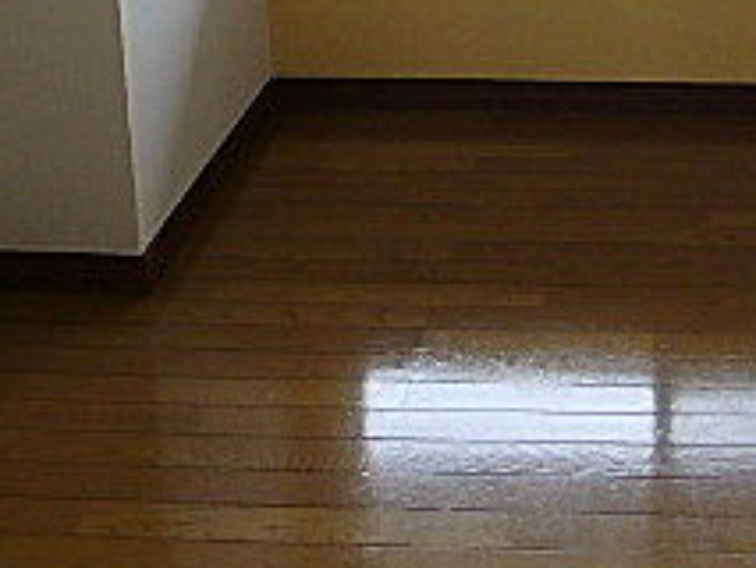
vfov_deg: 21.4
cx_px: 621
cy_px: -146
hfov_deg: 29.9
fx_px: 1377
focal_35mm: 63
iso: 200
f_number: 3.5
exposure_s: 1/40
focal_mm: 3.7
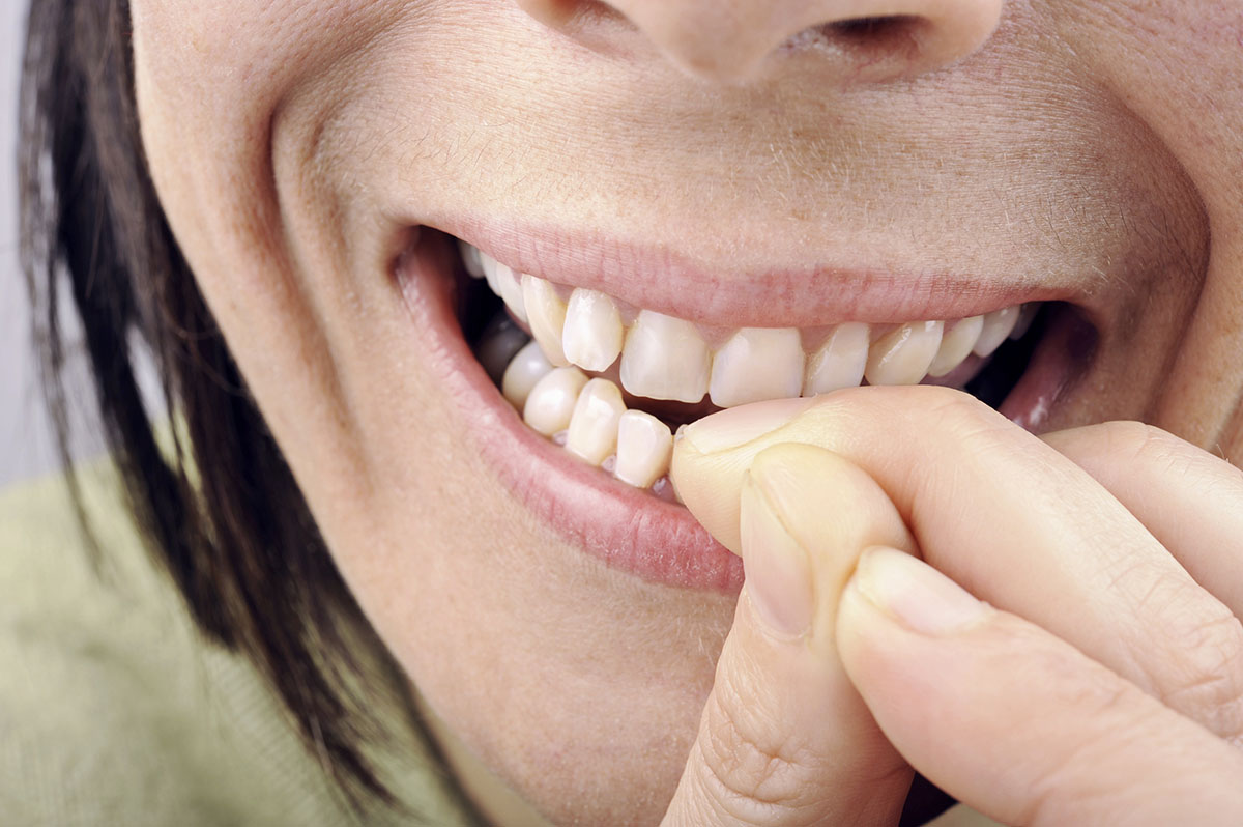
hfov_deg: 33.4
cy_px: 414
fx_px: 2070
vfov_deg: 22.6
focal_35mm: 60
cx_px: 622
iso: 200
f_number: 16
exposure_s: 1/250
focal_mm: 60
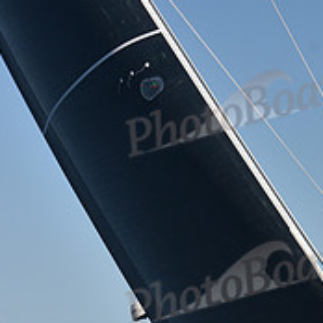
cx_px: 484
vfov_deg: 8.8
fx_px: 2090
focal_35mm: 198
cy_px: 350
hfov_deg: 8.6
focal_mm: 70
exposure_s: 1/640
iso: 250
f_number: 7.1
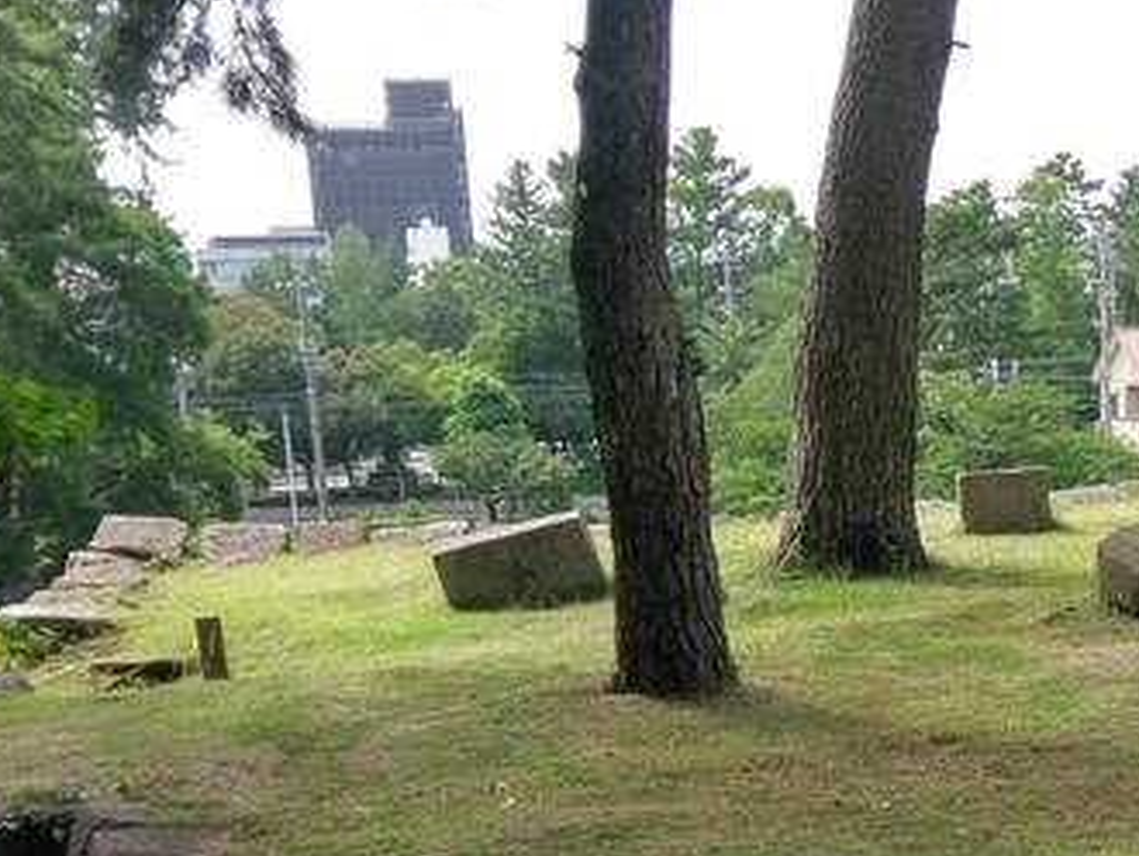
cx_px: 1001
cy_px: 884
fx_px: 2074
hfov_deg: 29.6
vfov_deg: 22.3
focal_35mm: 63
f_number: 1.8
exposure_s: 1/596
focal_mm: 4.58
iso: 100
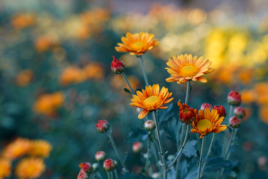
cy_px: 90
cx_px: 134
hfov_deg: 27.3
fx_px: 551
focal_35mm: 74
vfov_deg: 18.4
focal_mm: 74
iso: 500
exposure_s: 1/125
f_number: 7.1
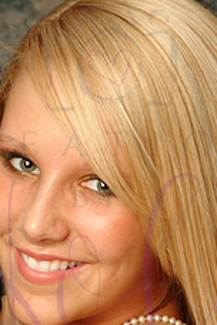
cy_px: 194
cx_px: 115
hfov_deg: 3.9
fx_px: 3164
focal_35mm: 350
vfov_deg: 5.9
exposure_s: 1/125
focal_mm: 118
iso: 400
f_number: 11
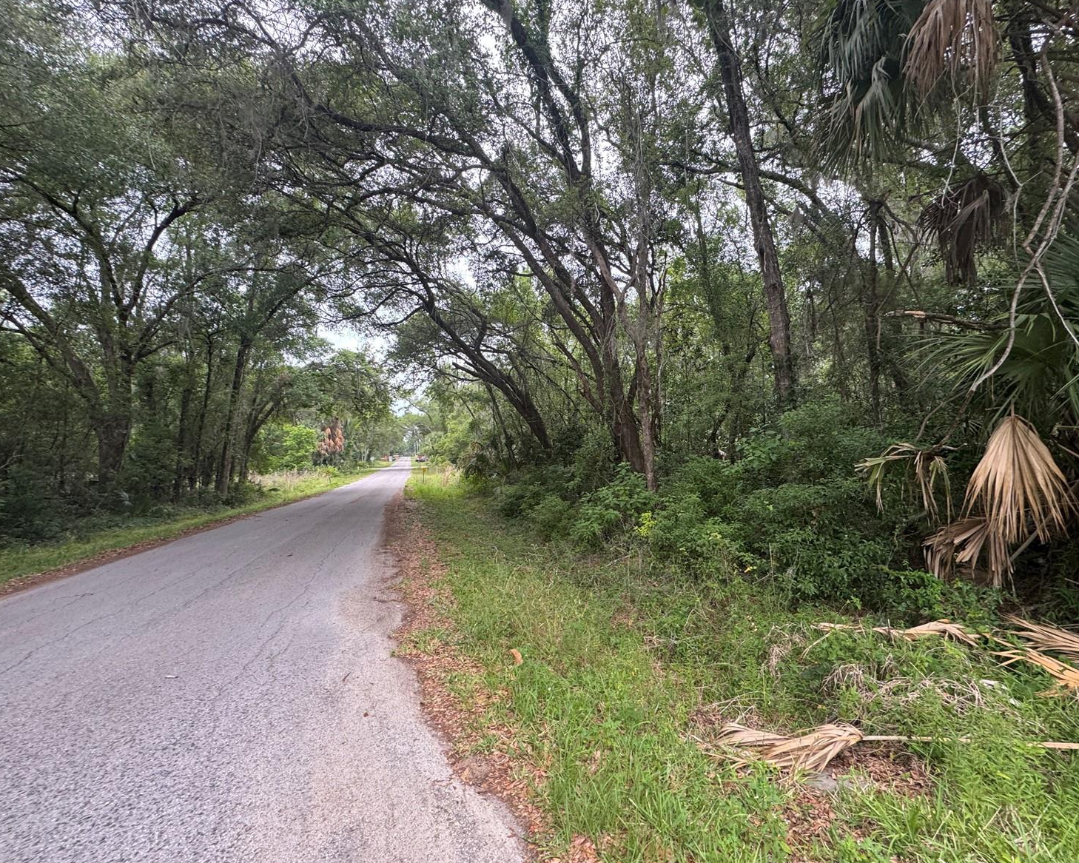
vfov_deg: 84.0
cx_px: 577
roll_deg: +0.4
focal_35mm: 15
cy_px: 441
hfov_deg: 96.7
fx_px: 479
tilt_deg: +3.0
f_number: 2.2
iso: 160
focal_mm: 2.22
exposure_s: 1/99
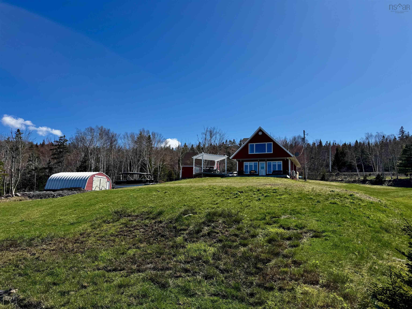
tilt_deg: +8.8
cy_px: 154
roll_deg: -1.3
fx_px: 286
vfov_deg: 56.8
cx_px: 206
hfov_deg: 71.6
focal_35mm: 24
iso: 80
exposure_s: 1/5348
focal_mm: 6.76
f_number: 1.78
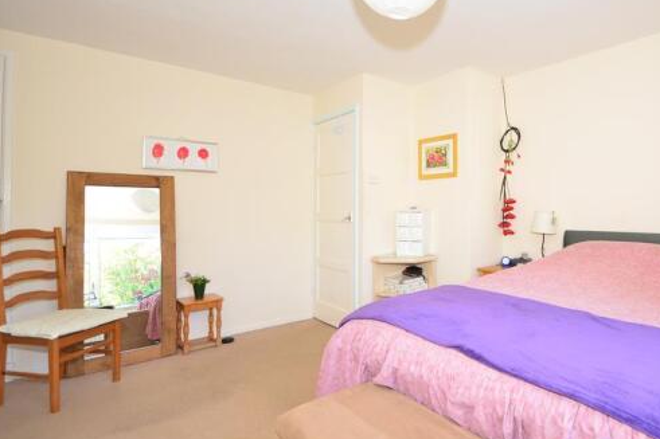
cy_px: 191
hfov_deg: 81.8
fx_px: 367
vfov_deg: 61.7
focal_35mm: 20
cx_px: 427
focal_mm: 10
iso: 200
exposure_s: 1/30
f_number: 4.5
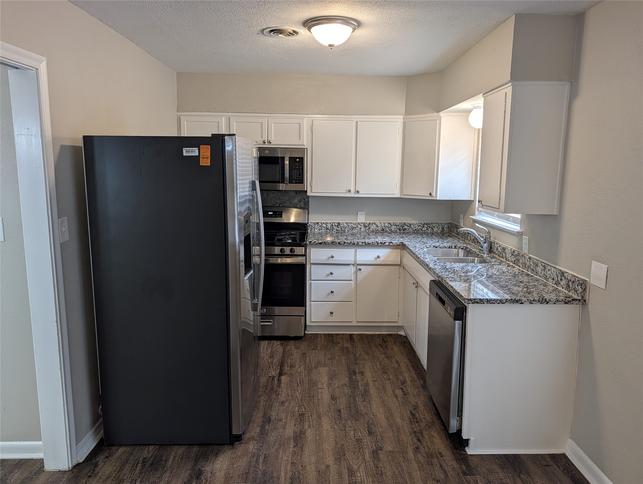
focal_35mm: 24
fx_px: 446
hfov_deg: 71.5
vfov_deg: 56.9
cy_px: 242
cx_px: 322
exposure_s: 1/81.4
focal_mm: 6.9
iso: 100
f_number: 1.68
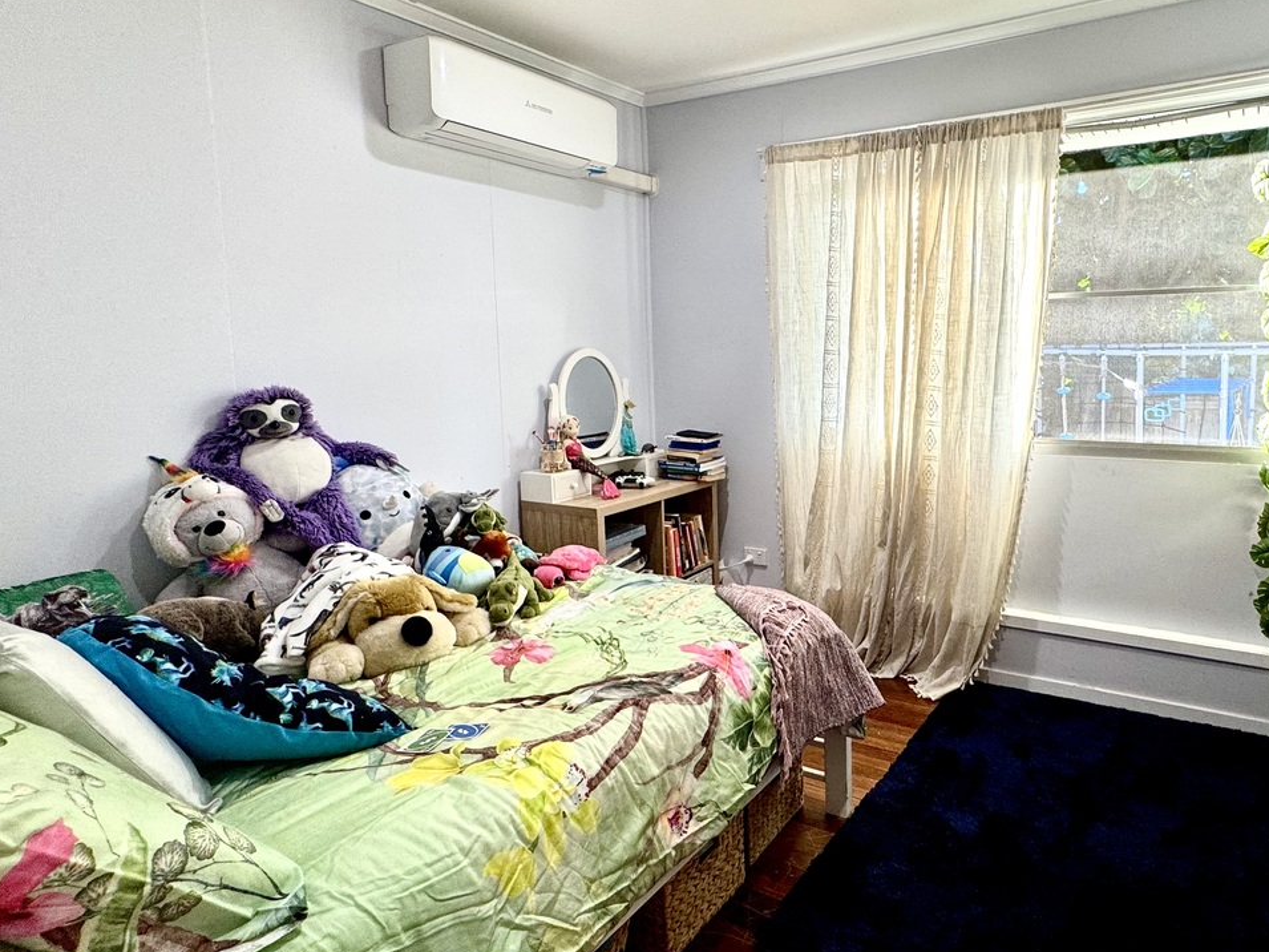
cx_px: 784
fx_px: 806
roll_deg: +0.1
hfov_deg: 75.2
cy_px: 421
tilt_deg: -4.7
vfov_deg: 60.9
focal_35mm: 22
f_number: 2.2
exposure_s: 1/100
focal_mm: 2.22
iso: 80
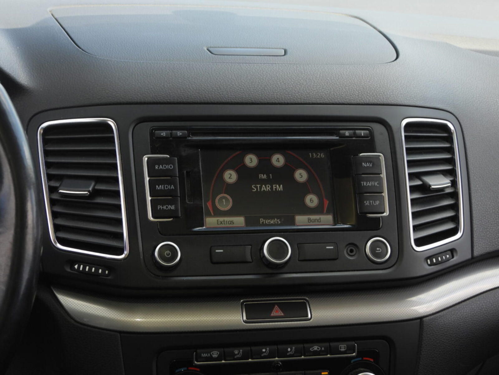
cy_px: 188
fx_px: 1009
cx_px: 250
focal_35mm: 70
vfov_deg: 21.0
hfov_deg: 27.8
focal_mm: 12.6
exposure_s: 1/60
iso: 100
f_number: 3.5
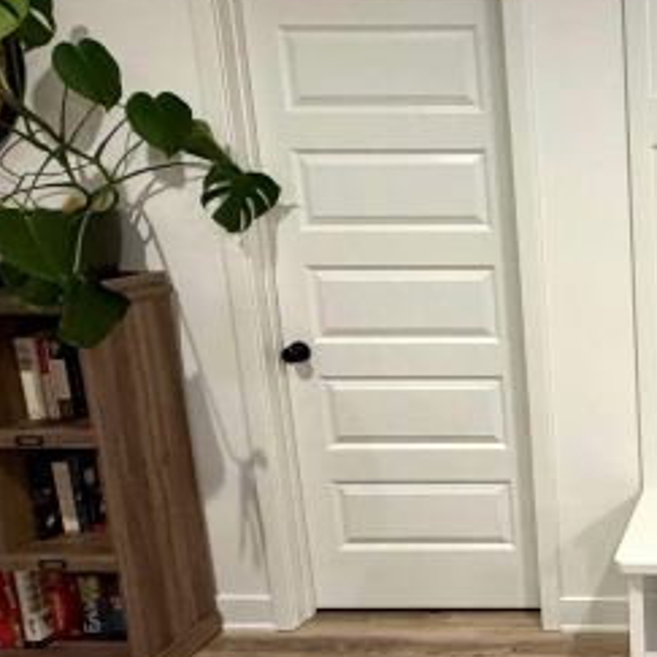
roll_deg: +0.9
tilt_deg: -10.2
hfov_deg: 36.9
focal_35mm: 34
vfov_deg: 48.3
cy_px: 289
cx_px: 791
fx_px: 730
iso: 400
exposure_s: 1/60
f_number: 2.2
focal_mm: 2.22
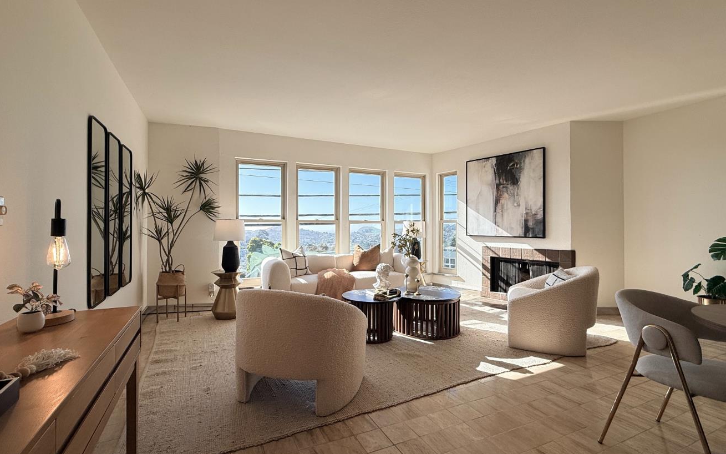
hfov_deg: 94.3
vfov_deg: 68.0
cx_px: 352
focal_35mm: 17
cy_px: 223
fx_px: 336
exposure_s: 1/451
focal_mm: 2.22
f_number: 2.2
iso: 50
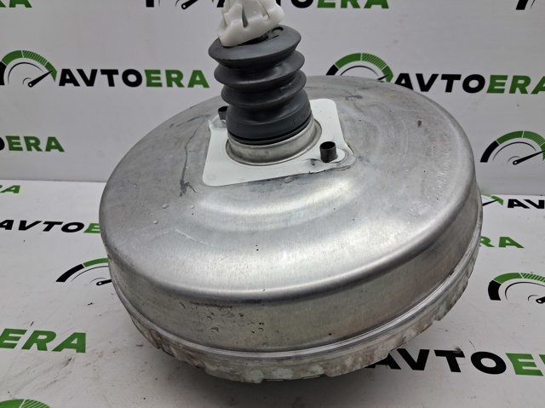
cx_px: 272
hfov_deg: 65.4
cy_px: 204
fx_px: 425
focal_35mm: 27
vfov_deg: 51.3
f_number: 1.8
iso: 50
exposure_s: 1/120
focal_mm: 4
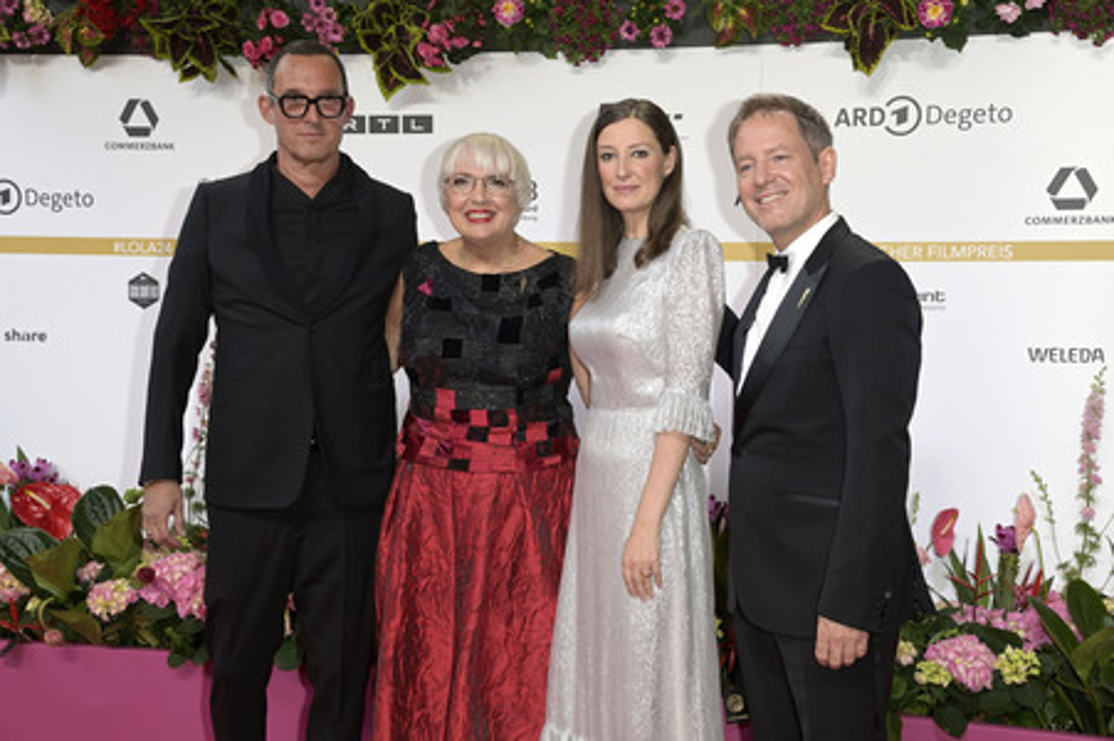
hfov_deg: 36.3
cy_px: 370
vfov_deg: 24.6
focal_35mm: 55
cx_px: 557
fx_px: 1701
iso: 640
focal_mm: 55
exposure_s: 1/250
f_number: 5.6
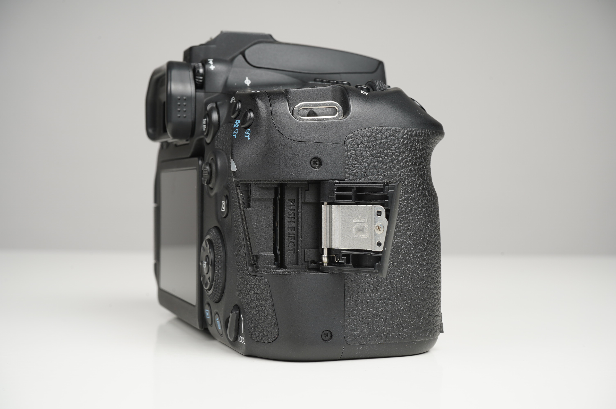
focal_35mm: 54
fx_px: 923
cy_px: 204
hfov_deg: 36.9
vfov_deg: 25.0
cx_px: 308
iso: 160
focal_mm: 54
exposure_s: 1/160
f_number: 14
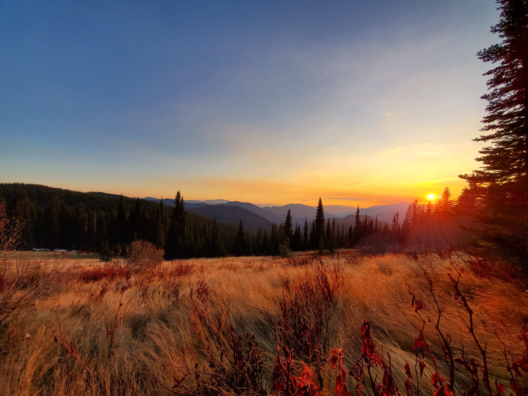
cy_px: 198
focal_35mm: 13
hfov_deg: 106.2
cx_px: 264
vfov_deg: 89.9
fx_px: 198
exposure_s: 1/472
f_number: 2.2
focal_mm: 1.8
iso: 50
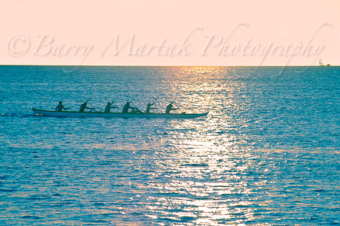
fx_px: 2407
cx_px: 170
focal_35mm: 255
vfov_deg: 5.4
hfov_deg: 8.1
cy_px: 113
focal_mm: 170
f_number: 14
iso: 500
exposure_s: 1/50
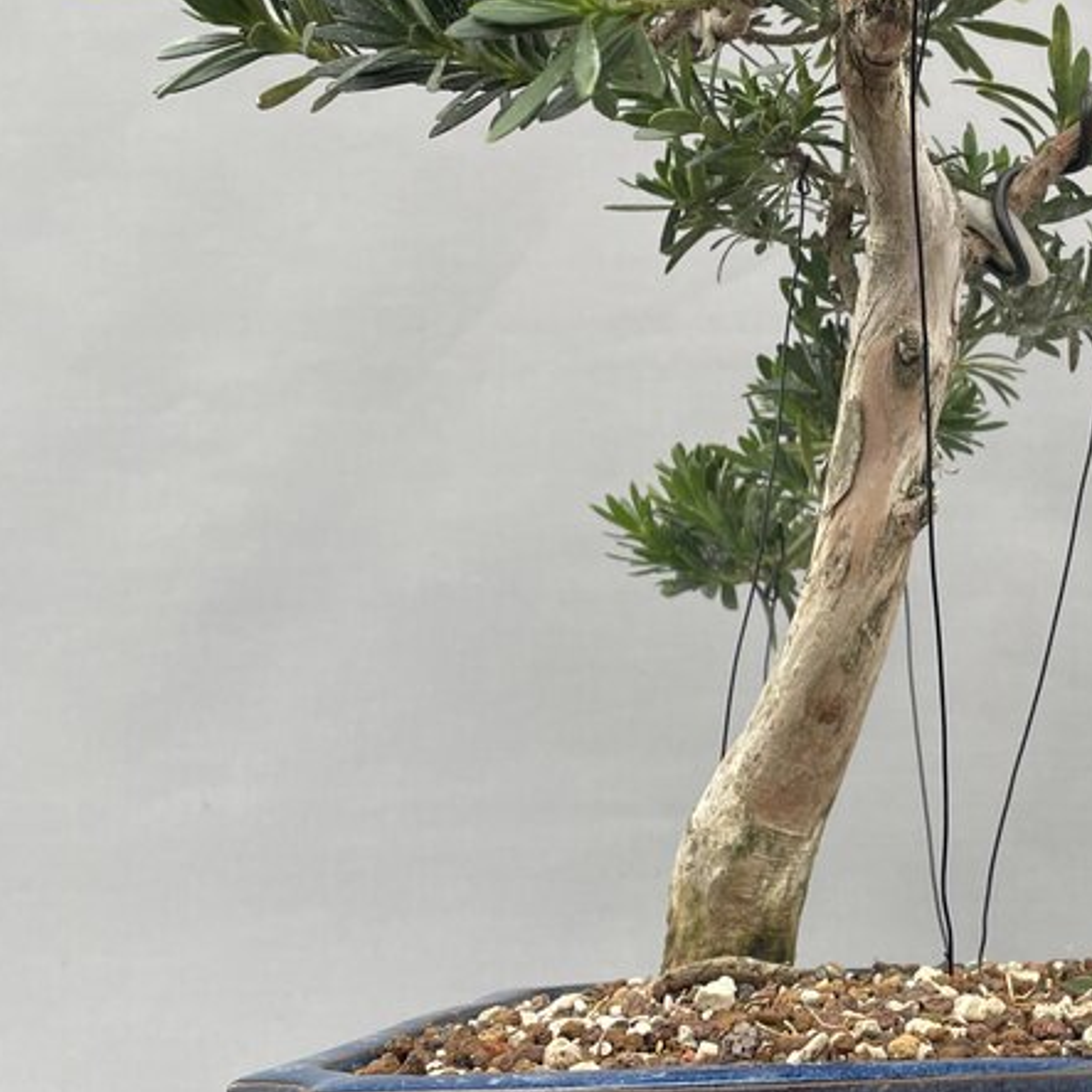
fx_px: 1999
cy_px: 399
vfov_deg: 30.4
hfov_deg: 29.3
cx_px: 981
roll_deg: +1.0
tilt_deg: +11.7
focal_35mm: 56
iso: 64
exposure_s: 1/121
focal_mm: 4.2
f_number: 1.6
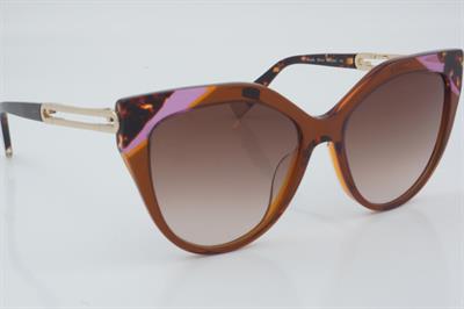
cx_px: 232
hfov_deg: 27.0
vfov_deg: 18.2
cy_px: 154
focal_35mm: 75
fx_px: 966
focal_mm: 50
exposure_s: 1/3
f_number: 32
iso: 100
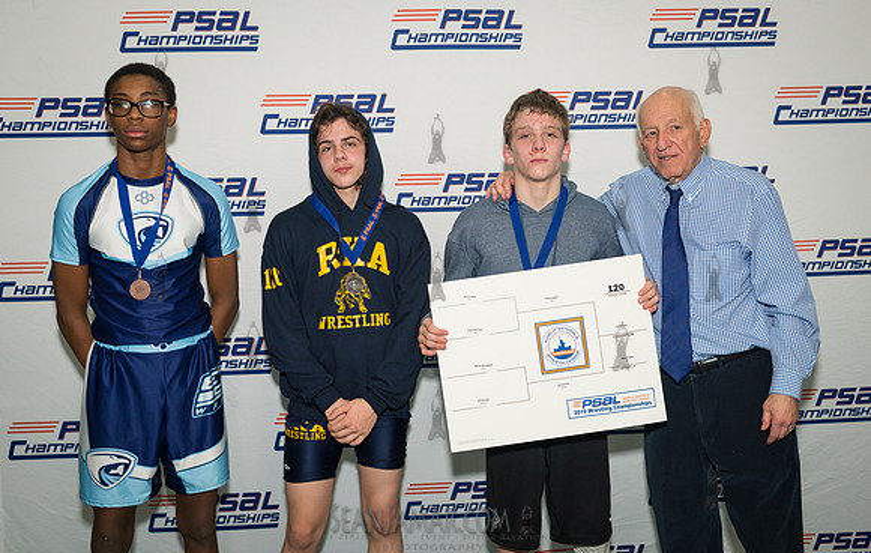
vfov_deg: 32.1
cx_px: 454
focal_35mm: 40
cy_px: 258
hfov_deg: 48.8
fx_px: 960
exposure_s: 1/250
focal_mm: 35
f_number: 5
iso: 1600
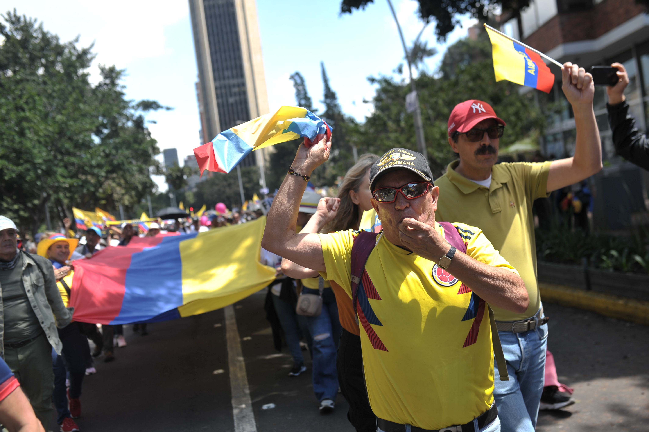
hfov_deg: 54.5
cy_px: 216
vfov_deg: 37.8
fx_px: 631
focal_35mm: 35
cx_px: 324
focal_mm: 35
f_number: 2.8
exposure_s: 1/800
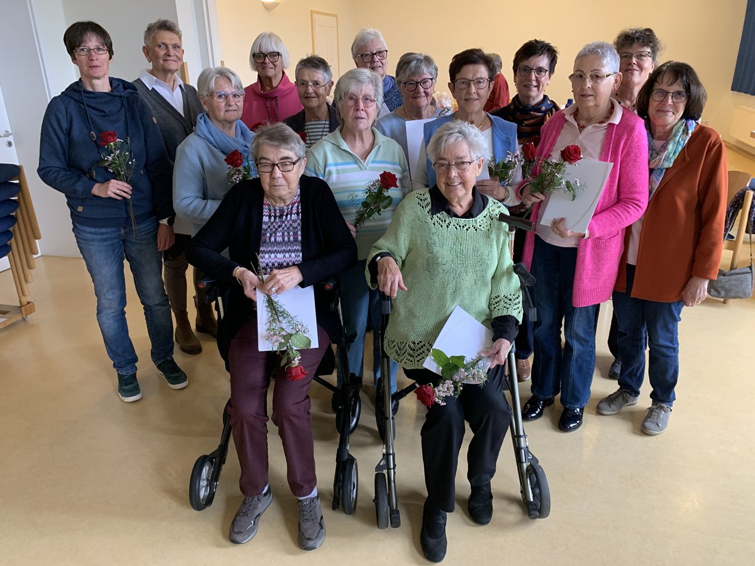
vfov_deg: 53.1
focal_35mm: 26
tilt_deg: -22.0
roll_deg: +1.3
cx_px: 378
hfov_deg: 67.3
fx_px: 567
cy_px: 283
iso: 200
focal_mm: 4.25
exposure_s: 1/50
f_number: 1.8
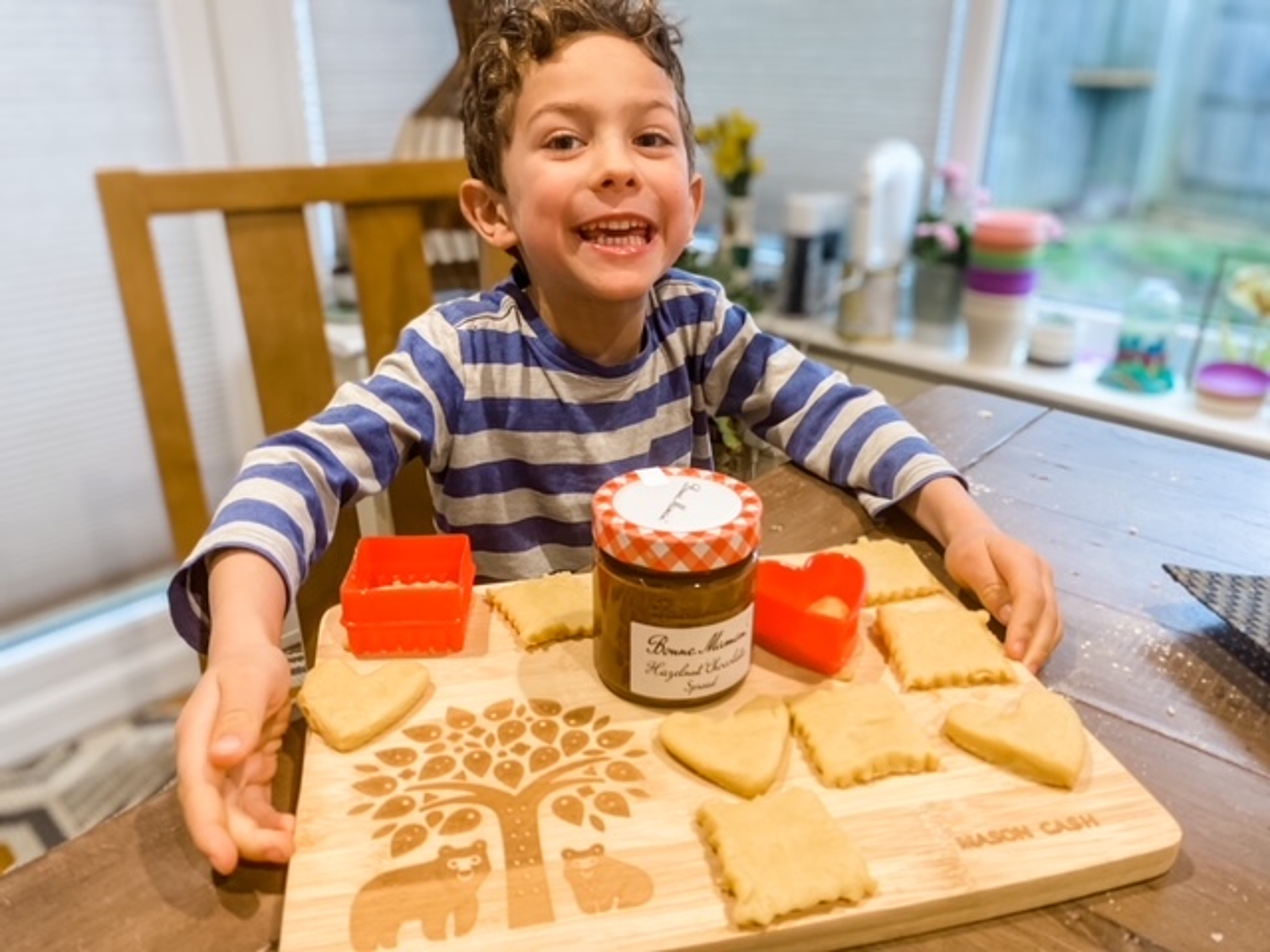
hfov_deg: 67.3
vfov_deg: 53.1
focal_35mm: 26
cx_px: 635
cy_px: 476
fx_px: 954
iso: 200
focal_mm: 4.25
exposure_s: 1/50
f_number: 1.8
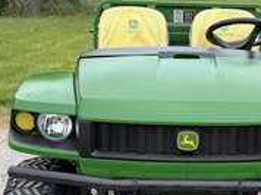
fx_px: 407
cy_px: 144
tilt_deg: -20.9
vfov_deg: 26.7
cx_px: 192
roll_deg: -1.0
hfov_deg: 34.9
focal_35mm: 54
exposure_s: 1/849
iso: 80
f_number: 1.78
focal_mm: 6.76
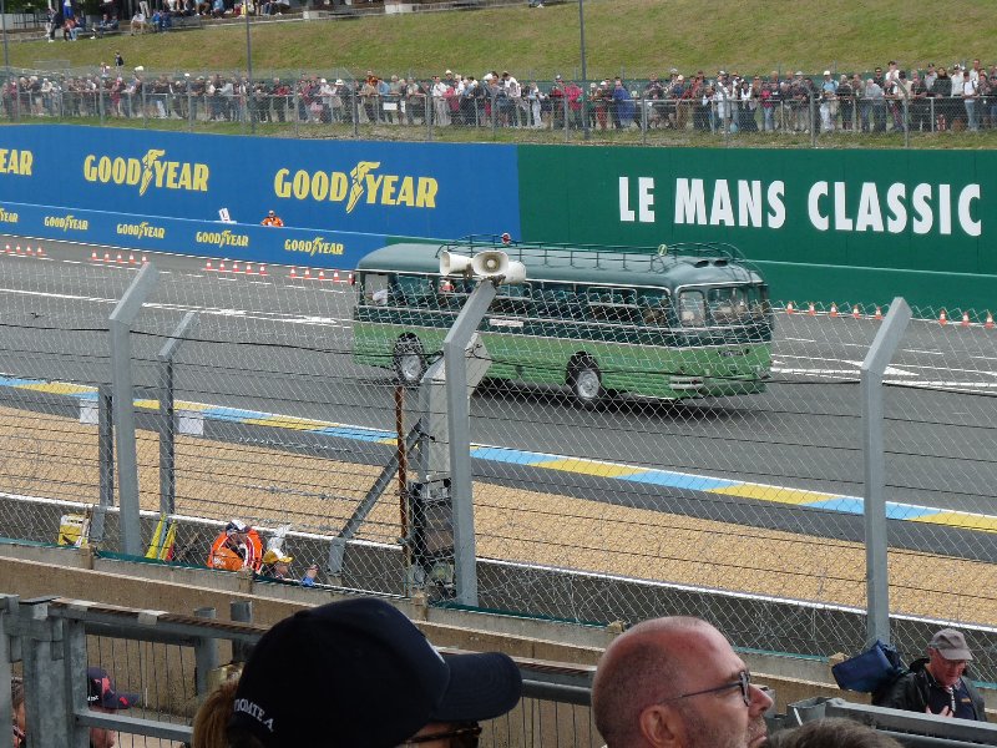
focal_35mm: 102
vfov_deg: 14.5
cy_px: 374
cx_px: 498
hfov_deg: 19.3
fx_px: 2938
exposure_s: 1/250
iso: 100
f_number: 4.5
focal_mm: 12.8
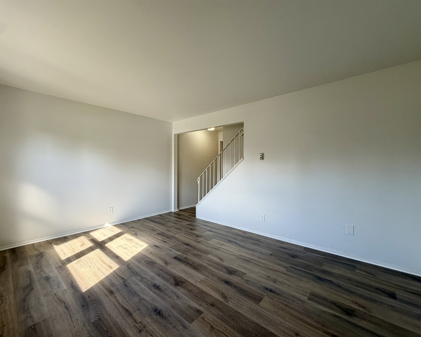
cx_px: 201
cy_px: 164
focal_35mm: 15
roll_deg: +0.3
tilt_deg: +0.6
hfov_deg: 96.7
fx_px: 187
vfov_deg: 84.0
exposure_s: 1/120
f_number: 2.2
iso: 80
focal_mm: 2.22
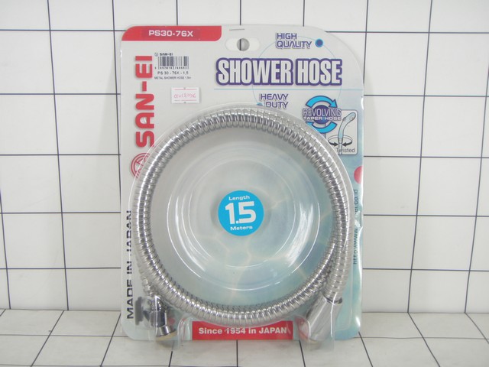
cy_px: 184
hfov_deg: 37.5
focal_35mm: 51
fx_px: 720
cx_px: 244
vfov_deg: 28.6
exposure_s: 1/40
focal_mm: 9.13
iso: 100
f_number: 4
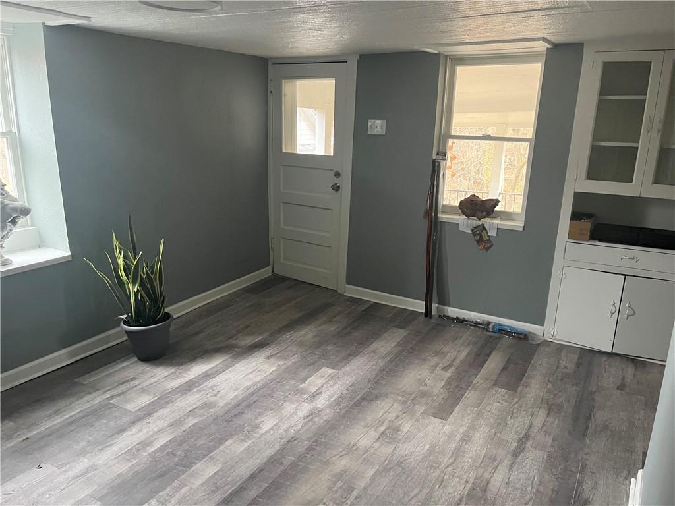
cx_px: 338
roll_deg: -1.0
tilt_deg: -16.4
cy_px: 253
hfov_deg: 67.3
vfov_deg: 53.1
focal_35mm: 26
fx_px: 507
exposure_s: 1/60
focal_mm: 5.1
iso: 500
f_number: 1.6
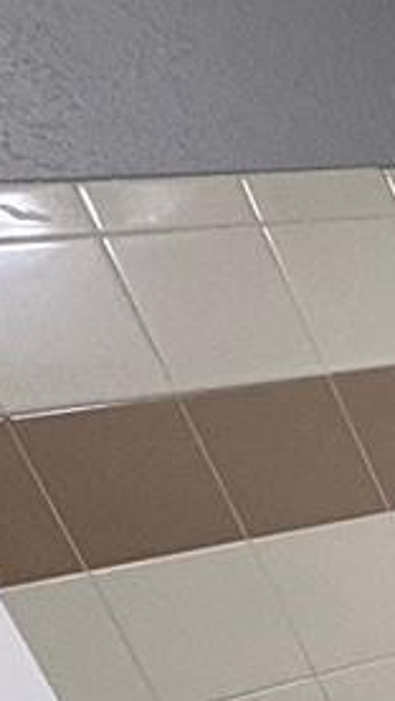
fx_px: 1637
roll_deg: +11.9
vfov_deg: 20.8
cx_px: 1529
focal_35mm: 88
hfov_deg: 8.3
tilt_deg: -23.1
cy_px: 1030
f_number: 2.2
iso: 125
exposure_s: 1/99
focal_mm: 2.22
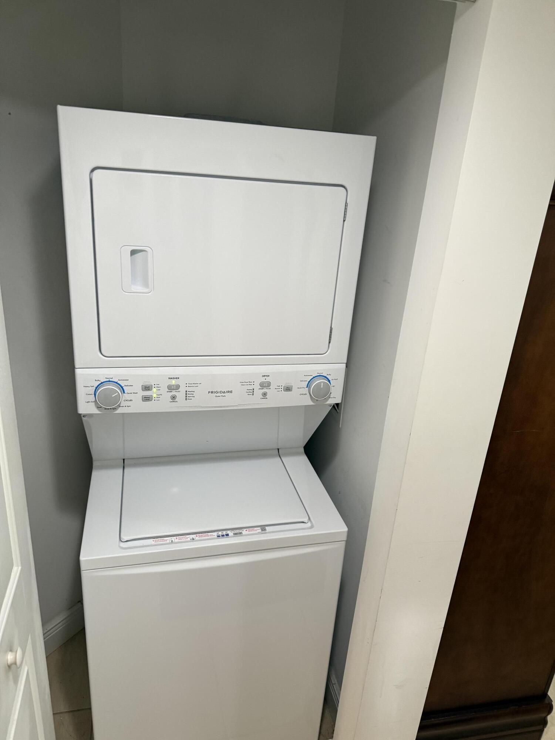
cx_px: 278
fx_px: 513
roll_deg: -2.7
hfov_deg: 56.8
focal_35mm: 24
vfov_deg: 71.6
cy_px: 370
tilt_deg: -20.6
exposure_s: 1/59
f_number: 1.78
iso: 250
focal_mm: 6.76
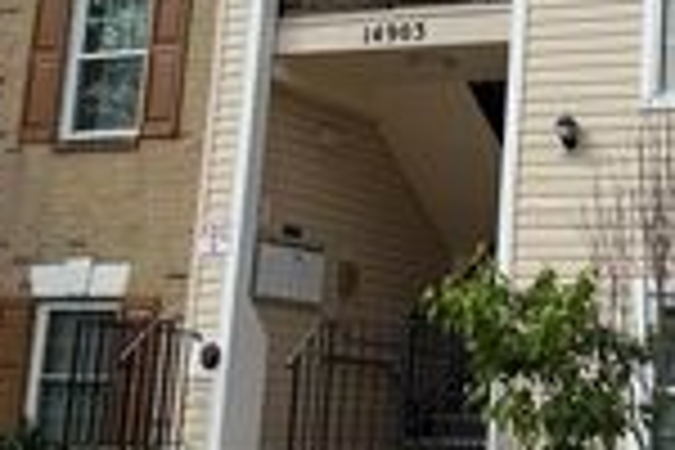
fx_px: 1556
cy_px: 97
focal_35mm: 83
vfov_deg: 16.3
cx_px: 626
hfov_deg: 23.7
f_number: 1.78
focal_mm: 6.76
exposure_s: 1/5319
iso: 80
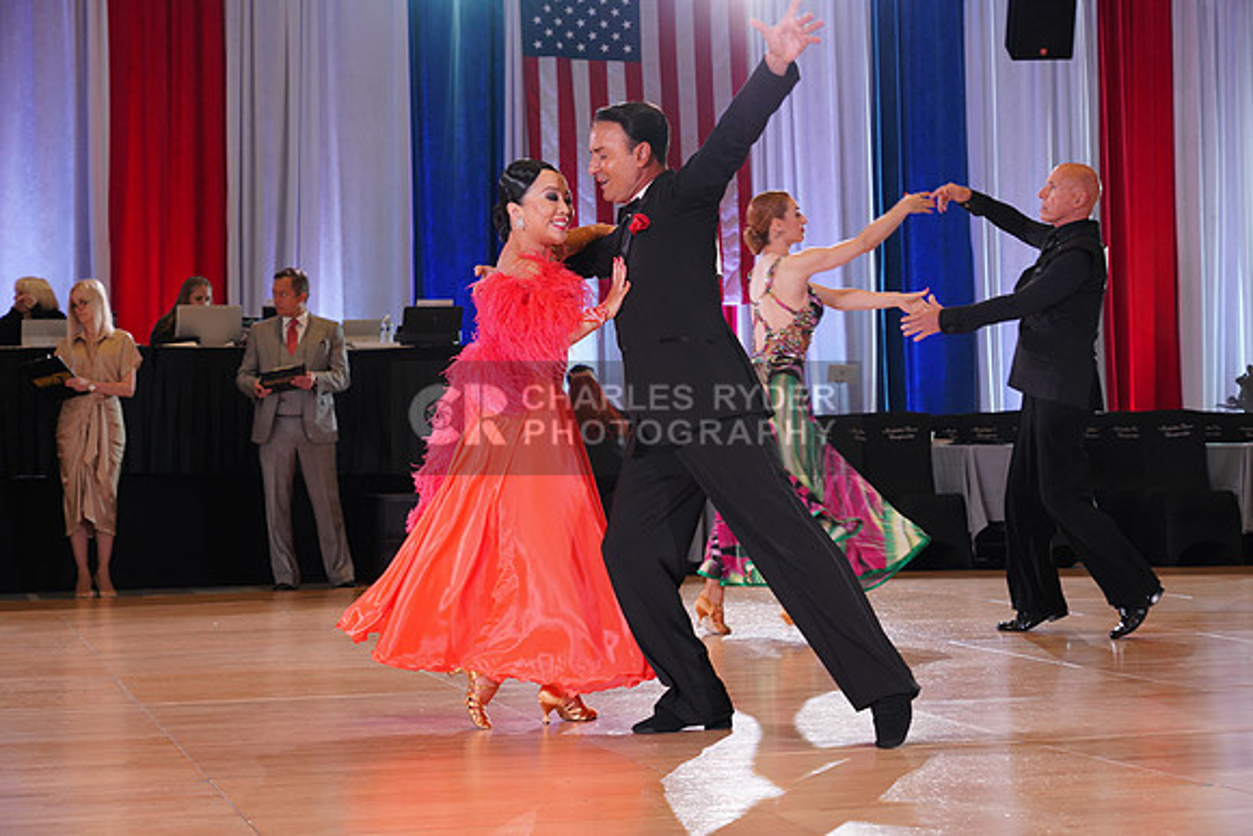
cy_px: 418
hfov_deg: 27.7
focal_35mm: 73
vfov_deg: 18.7
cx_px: 626
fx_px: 2541
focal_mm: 73
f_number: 5.6
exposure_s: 1/160
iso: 1600
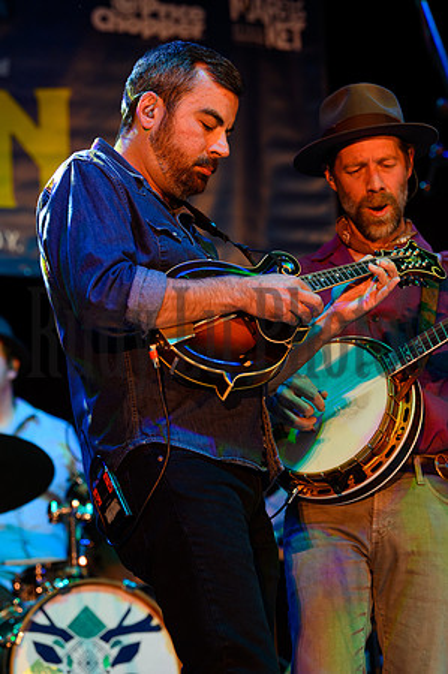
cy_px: 337
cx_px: 224
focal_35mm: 135
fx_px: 2526
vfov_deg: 15.2
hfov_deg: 10.1
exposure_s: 1/250
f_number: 4.5
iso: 1600
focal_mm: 135
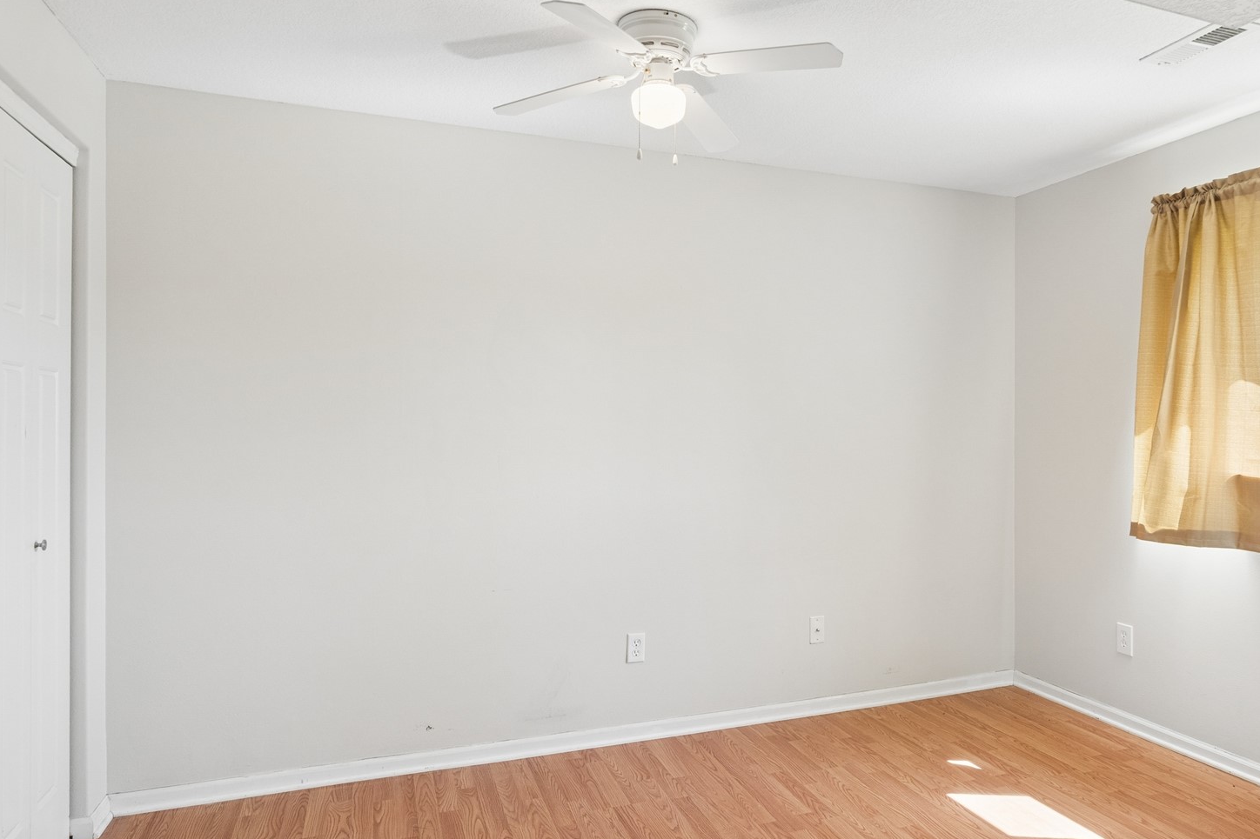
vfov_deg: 53.1
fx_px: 840
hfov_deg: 72.9
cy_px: 432
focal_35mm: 24
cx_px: 760
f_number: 7.1
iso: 800
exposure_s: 1/80
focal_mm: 16
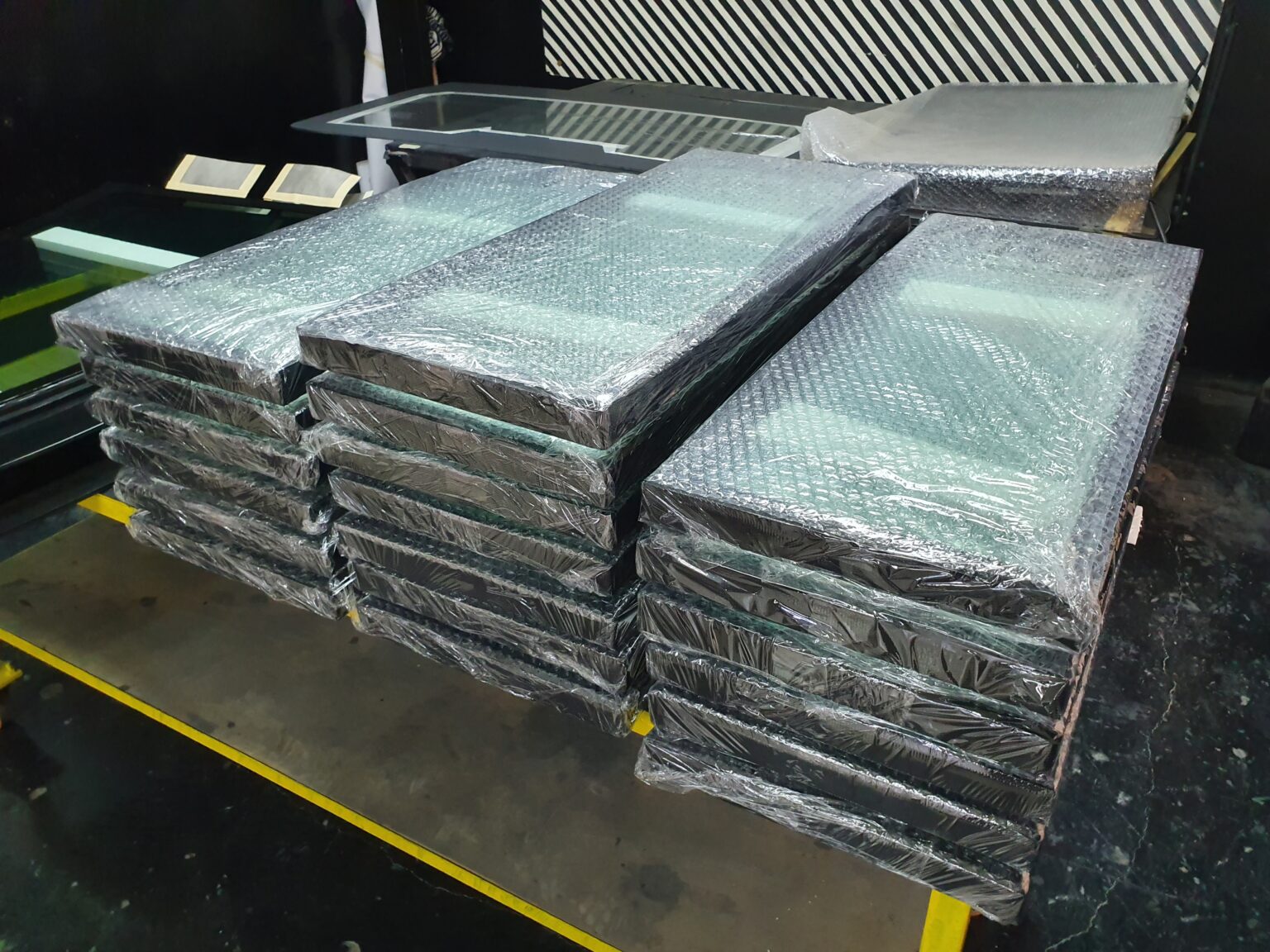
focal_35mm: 26
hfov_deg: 67.3
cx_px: 635
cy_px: 476
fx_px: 954
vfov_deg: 53.1
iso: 400
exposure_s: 1/50
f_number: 2.4
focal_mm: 4.32
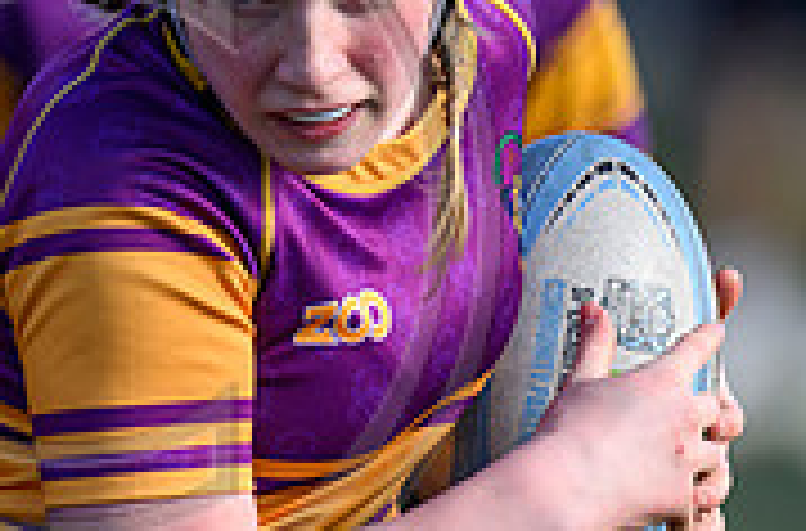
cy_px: 100
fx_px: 32506
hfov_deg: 1.4
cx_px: -122
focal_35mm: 1457
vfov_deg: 0.9
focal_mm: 400
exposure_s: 1/1600
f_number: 3.2
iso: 200
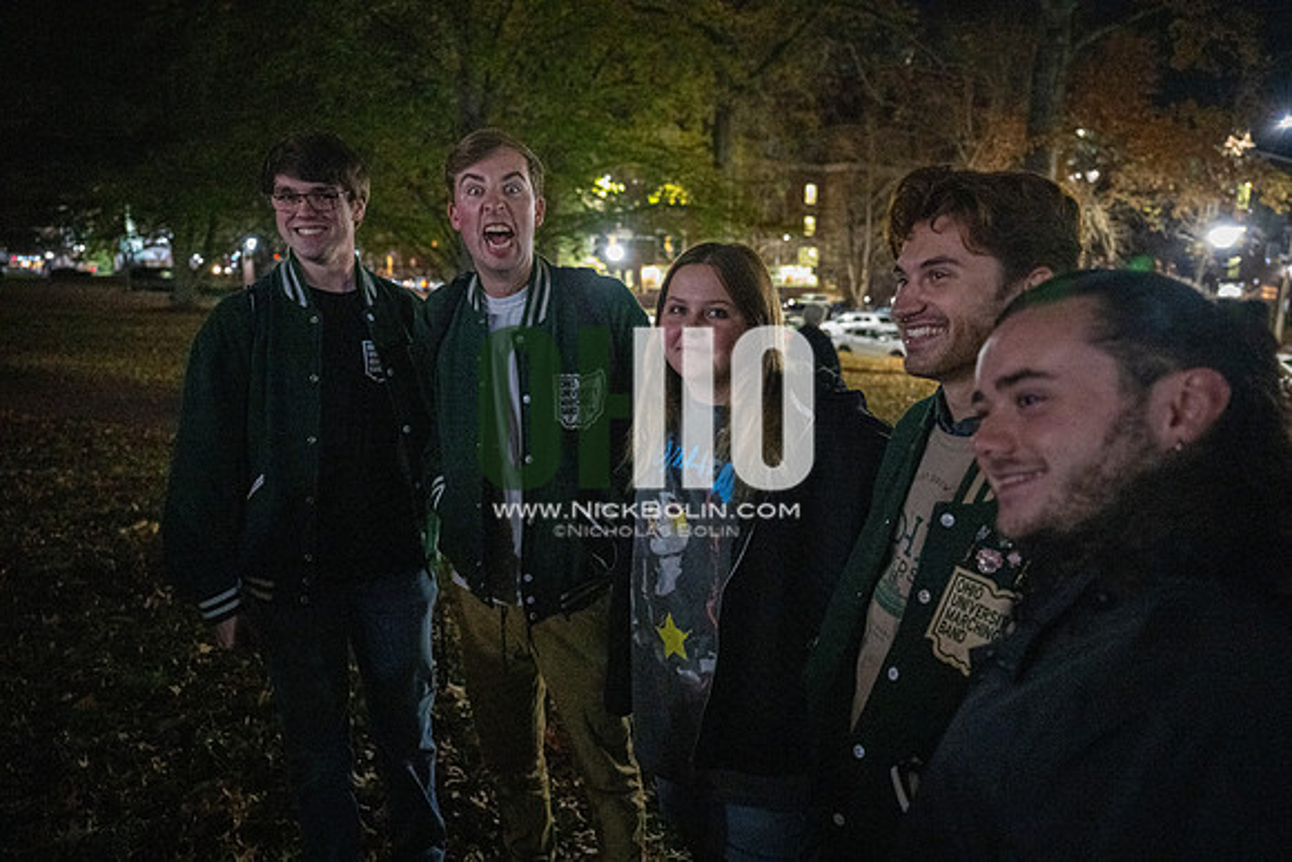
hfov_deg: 73.7
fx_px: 861
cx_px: 646
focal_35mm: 24
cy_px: 431
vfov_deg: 53.2
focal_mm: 24
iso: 20000
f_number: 2.8
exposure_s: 1/60
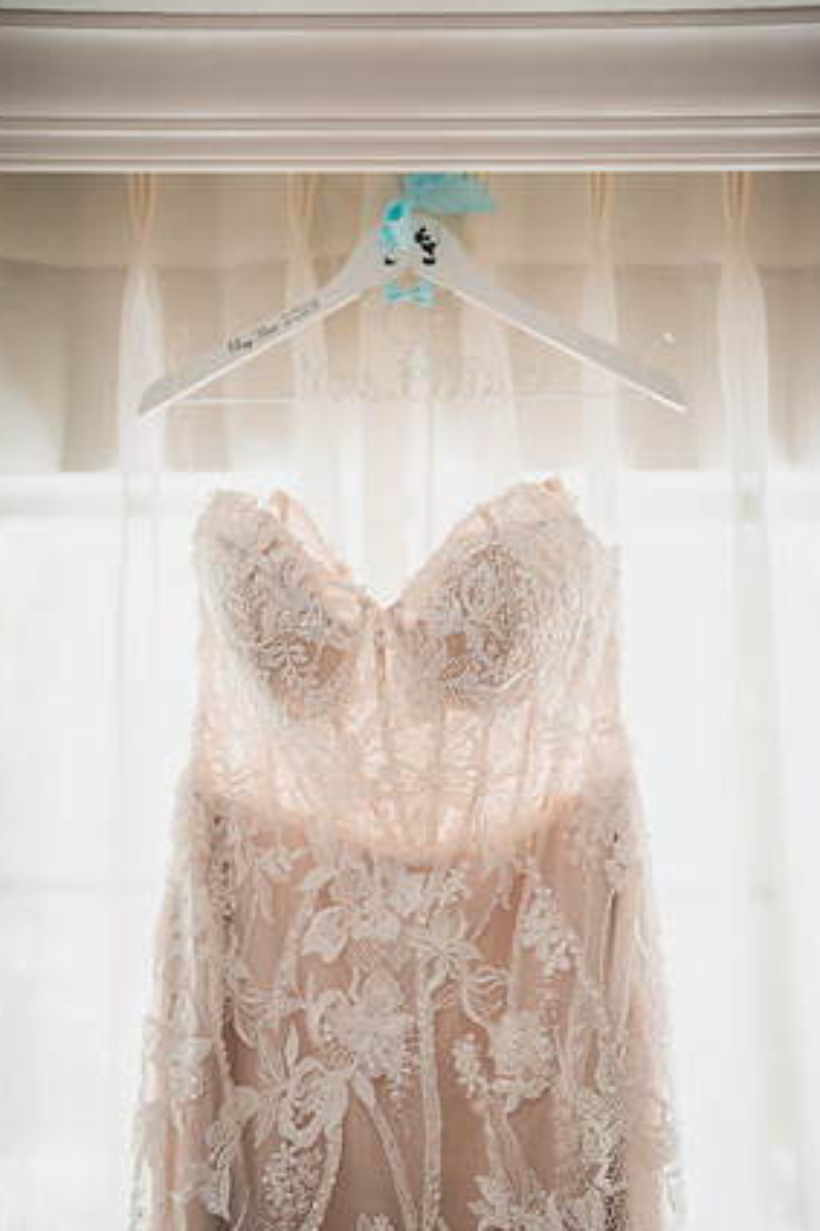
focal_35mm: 53
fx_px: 1812
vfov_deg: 37.5
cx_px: 414
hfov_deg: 25.5
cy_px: 637
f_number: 1.2
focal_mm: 50
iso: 400
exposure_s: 1/250
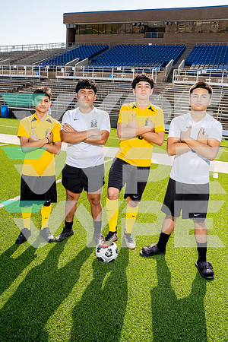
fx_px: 285
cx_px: 114
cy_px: 171
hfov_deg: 43.6
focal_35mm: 30
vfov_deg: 61.9
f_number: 11
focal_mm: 30
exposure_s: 1/250
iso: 320
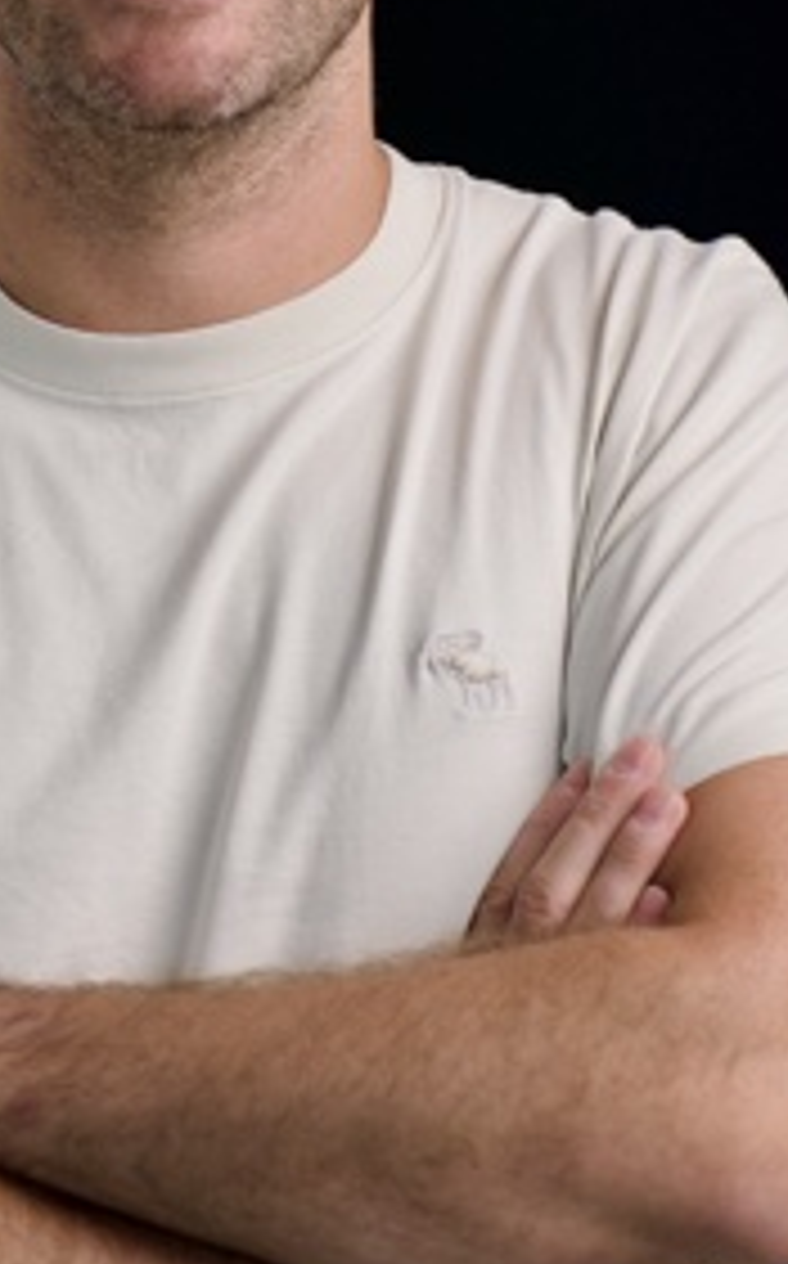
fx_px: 6545
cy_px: 306
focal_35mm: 190
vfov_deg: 11.0
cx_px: 180
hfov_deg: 6.9
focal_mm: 109
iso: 200
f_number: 3.5
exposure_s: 1/200
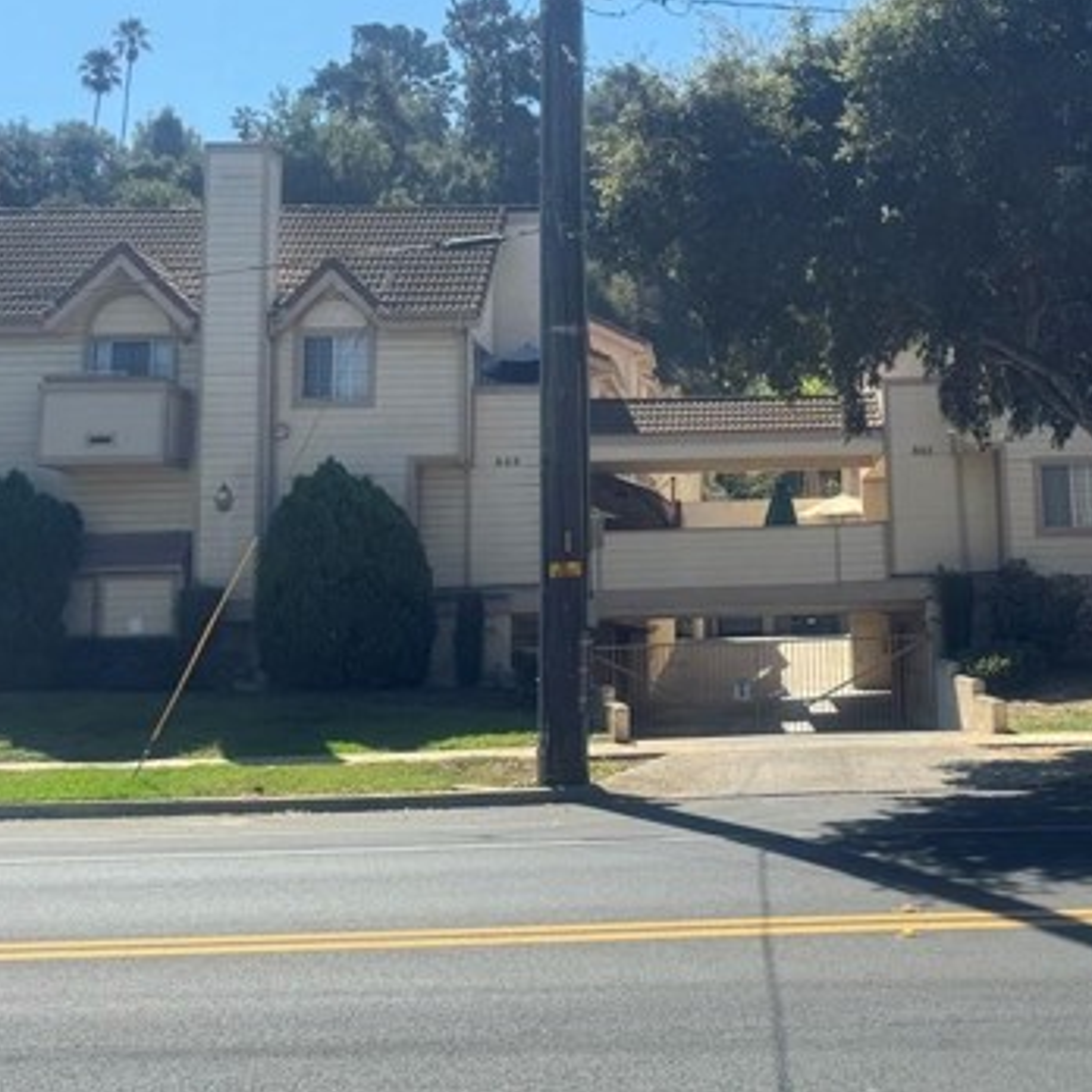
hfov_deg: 41.8
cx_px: 791
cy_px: 427
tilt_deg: +8.7
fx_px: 1392
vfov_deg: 42.6
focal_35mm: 39
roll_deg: +2.2
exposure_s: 1/2959
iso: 80
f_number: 1.78
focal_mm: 6.76
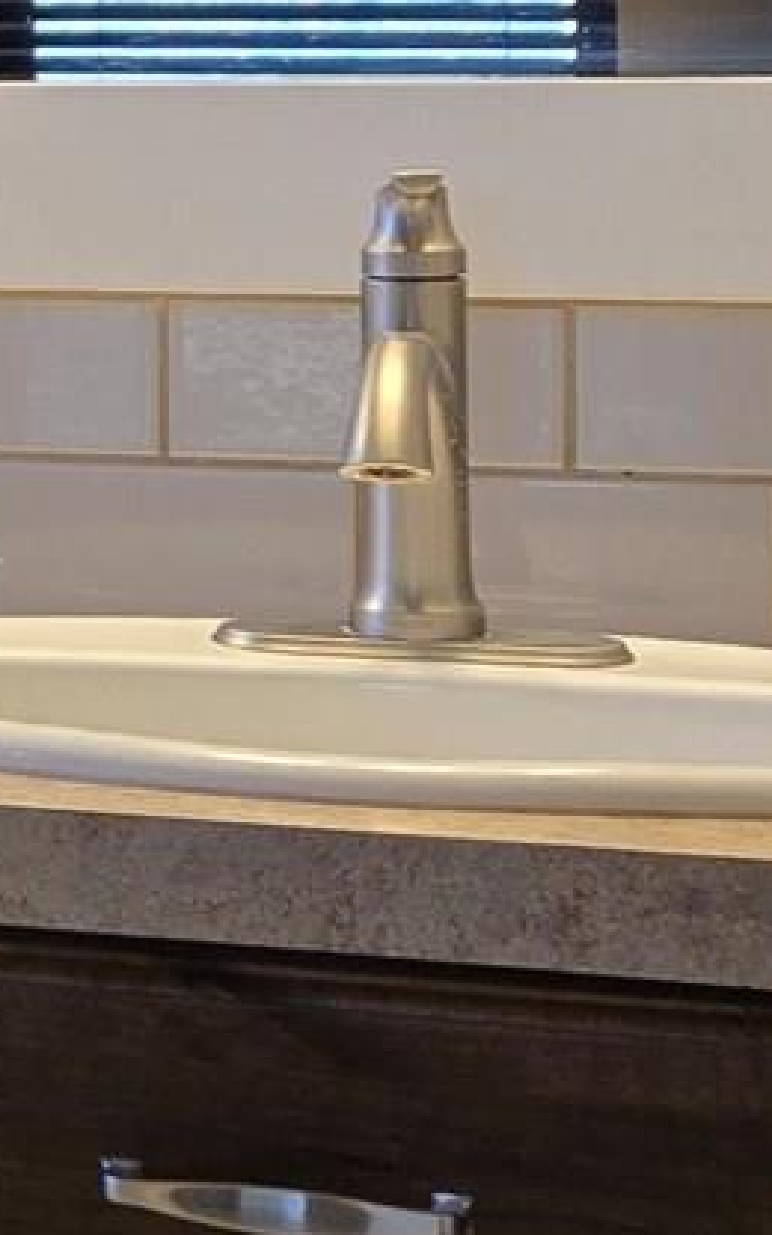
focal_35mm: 135
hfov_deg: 8.2
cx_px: -1612
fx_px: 4545
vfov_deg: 15.4
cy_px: 202
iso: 100
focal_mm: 5.4
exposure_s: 1/120
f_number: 1.8
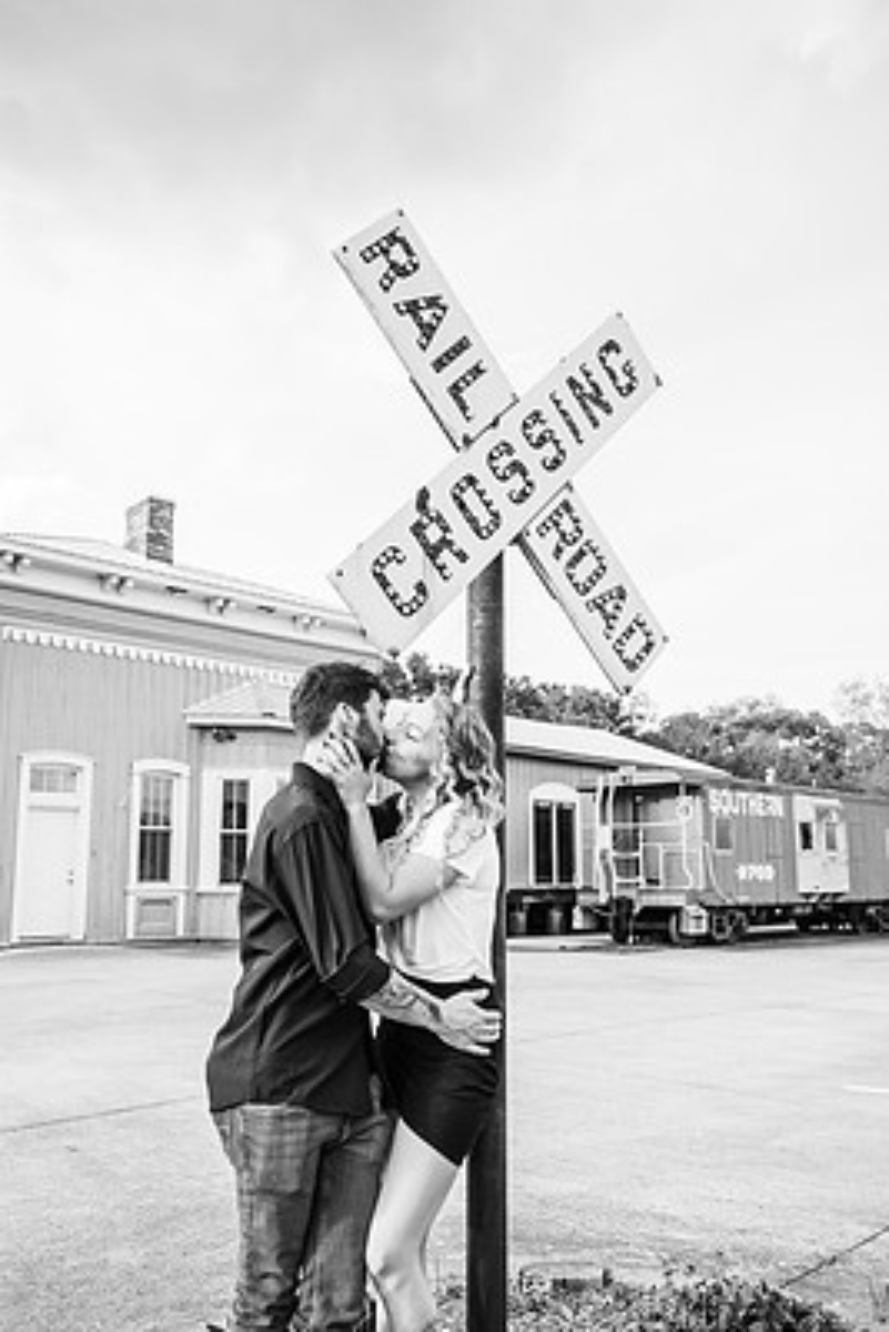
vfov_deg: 67.2
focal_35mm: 27
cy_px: 729
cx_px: 410
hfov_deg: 47.9
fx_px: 999
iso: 100
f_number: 2.8
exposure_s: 1/640
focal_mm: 24
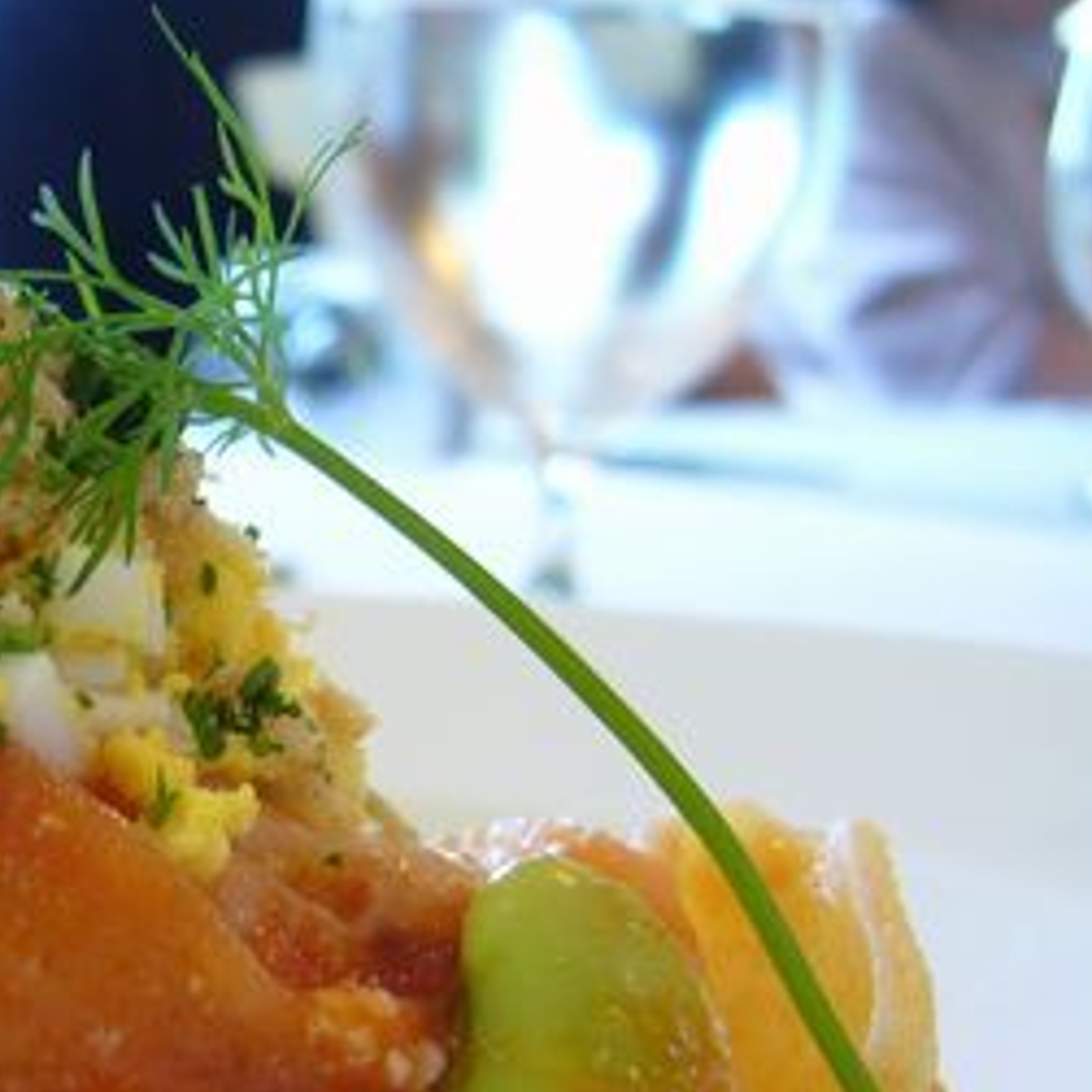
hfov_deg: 22.7
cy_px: 822
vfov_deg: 23.1
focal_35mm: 74
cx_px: 87
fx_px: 2641
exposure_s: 1/8
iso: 80
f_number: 2.8
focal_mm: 5.8
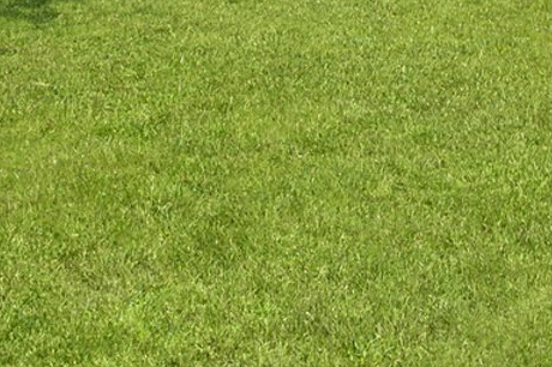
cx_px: 476
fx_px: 1088
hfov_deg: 27.6
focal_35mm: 71
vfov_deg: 16.9
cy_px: -225
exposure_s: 1/200
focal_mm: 17
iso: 100
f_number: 11
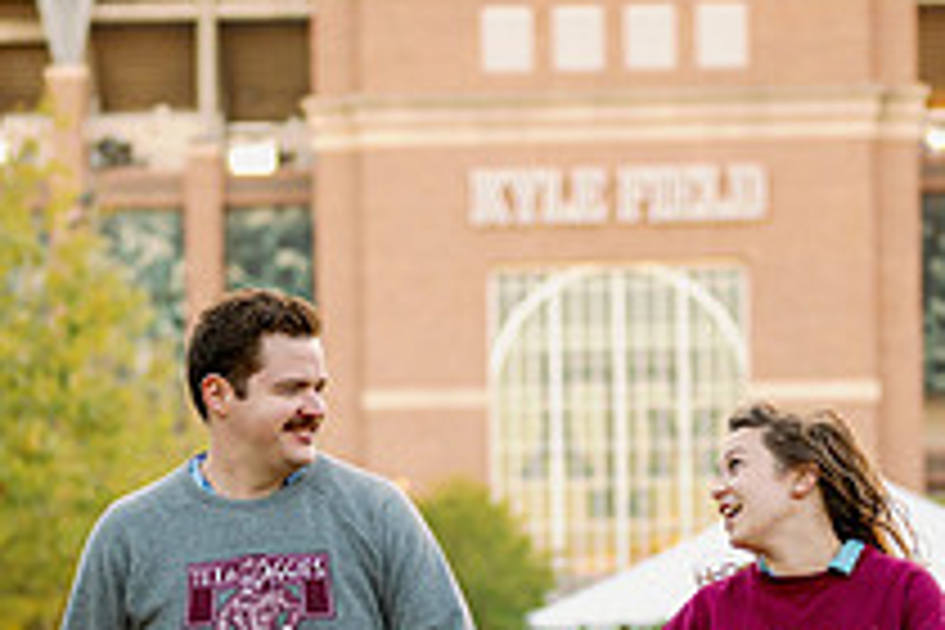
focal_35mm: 138
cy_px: 632
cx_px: 387
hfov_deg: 14.9
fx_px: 3622
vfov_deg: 9.9
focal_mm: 50
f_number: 2
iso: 250
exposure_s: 1/640
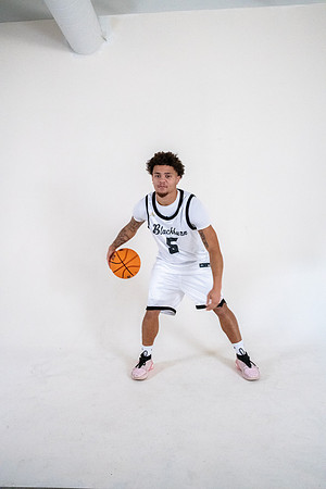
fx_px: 326
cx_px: 163
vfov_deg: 73.7
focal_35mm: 24
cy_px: 244
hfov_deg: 53.1
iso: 6400
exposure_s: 1/125
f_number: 11
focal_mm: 24
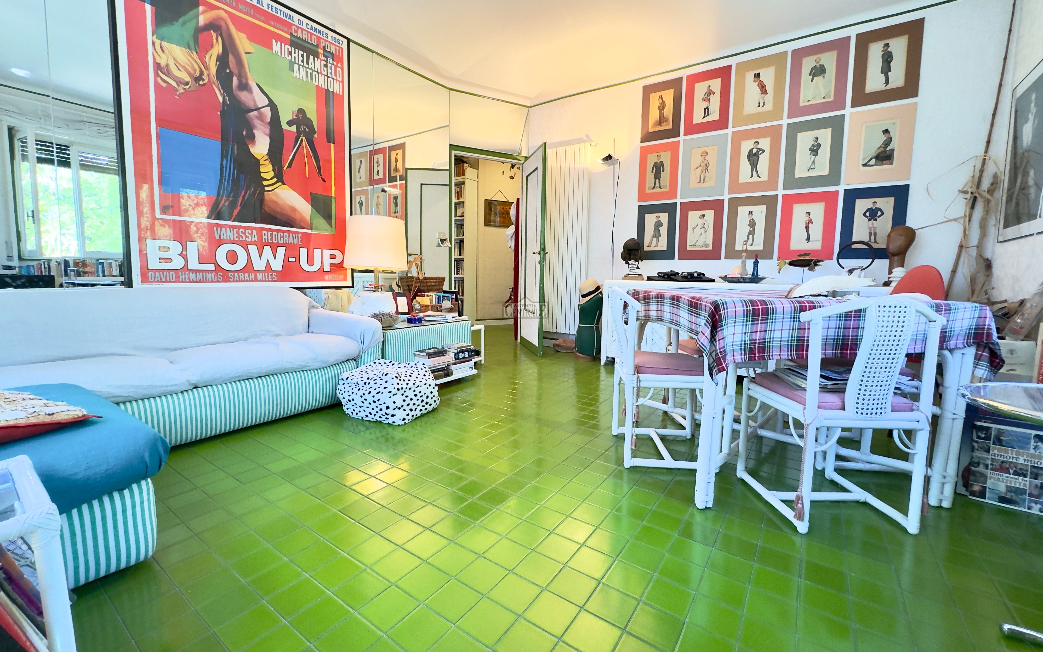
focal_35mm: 15
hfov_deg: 101.5
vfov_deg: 74.7
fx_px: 426
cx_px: 525
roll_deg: -0.8
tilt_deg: -6.1
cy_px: 309
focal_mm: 2.22
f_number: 2.2
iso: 200
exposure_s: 1/50
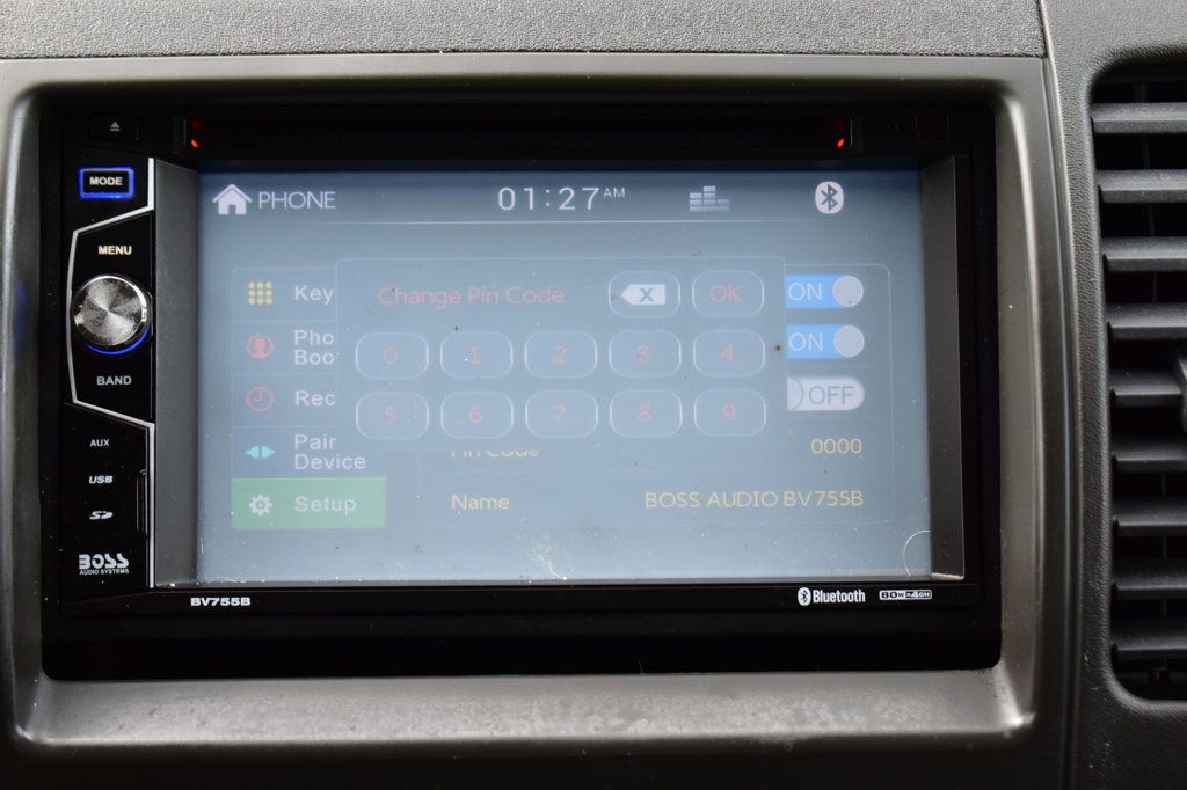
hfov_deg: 24.6
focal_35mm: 82
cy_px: 395
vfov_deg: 16.5
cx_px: 594
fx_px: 2719
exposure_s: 1/40
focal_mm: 55
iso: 400
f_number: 7.1
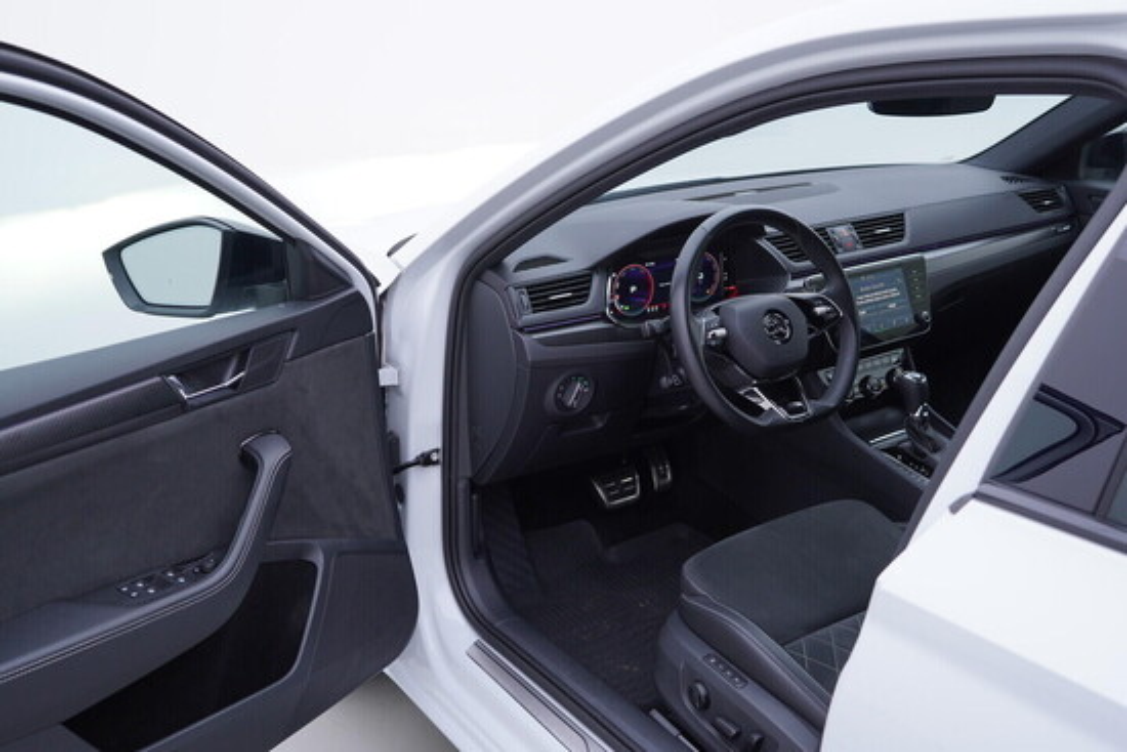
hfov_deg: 53.1
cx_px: 564
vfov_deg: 36.9
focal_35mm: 36
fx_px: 1127
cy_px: 376
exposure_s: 1/60
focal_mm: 24
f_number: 3.2
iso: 125
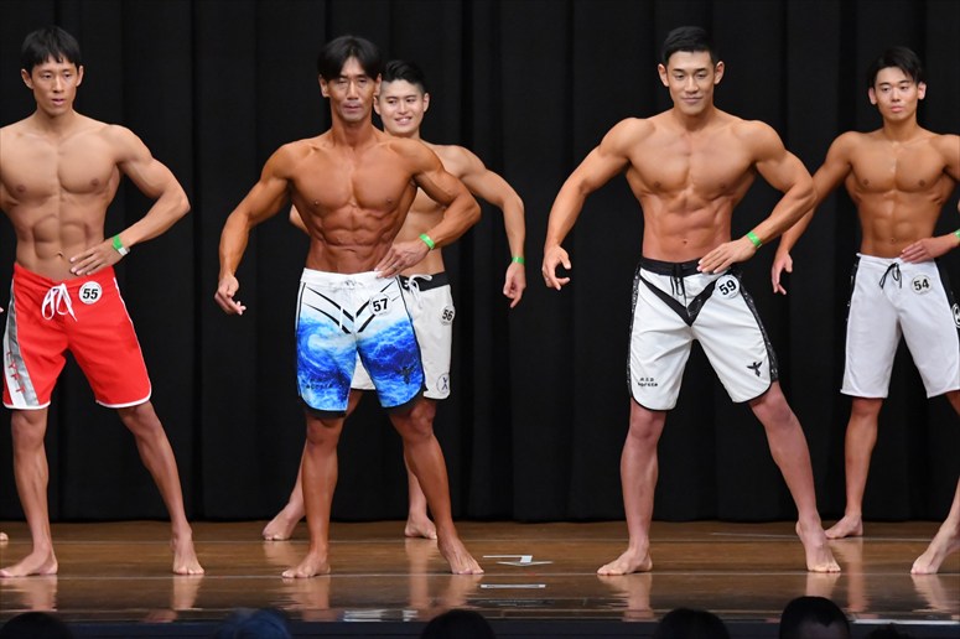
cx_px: 480
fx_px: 5997
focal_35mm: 225
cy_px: 320
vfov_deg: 6.1
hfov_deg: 9.2
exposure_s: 1/400
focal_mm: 150
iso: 6400
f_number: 5.6
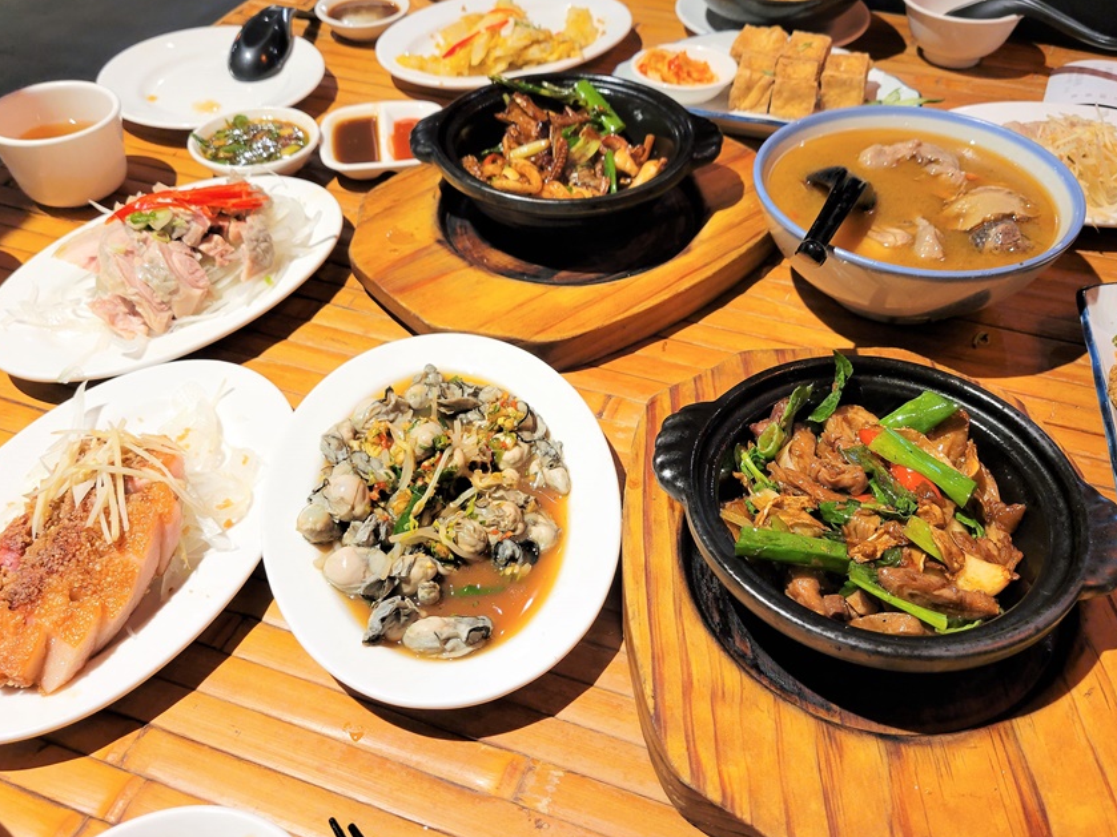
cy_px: 373
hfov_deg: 58.3
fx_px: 1000
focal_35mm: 31
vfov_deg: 45.4
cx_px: 610
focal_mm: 5.4
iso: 200
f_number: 1.8
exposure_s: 1/39
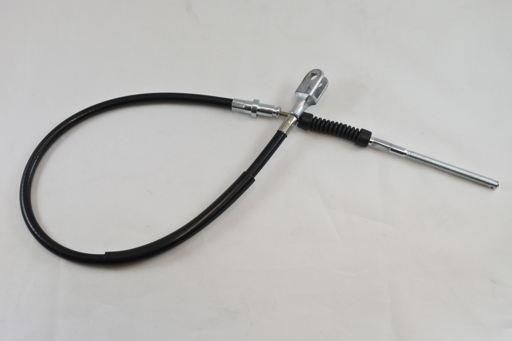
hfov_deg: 53.1
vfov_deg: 36.9
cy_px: 170
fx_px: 512
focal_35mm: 36
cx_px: 256
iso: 400
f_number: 4
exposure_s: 1/200
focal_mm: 13.4
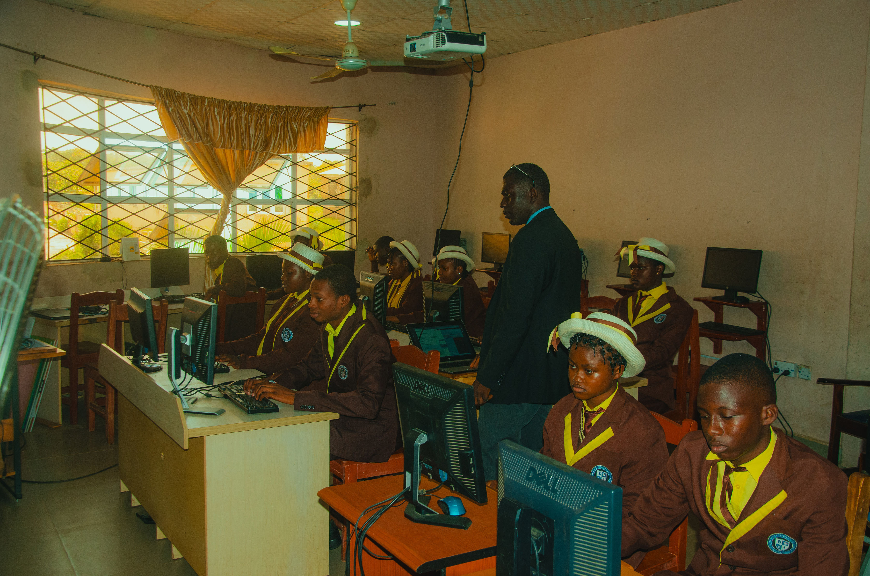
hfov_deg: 53.2
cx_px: 435
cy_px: 288
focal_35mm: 36
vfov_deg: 36.7
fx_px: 868
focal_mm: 24
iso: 500
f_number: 6.3
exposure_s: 1/125
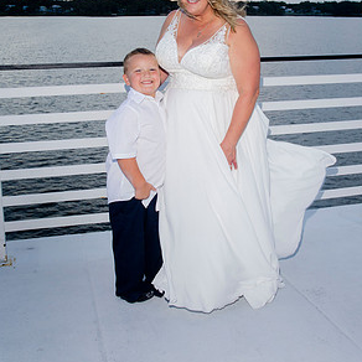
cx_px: 183
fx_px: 556
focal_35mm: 47
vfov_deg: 35.7
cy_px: 124
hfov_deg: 36.1
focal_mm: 24
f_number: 5.6
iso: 200
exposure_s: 1/100
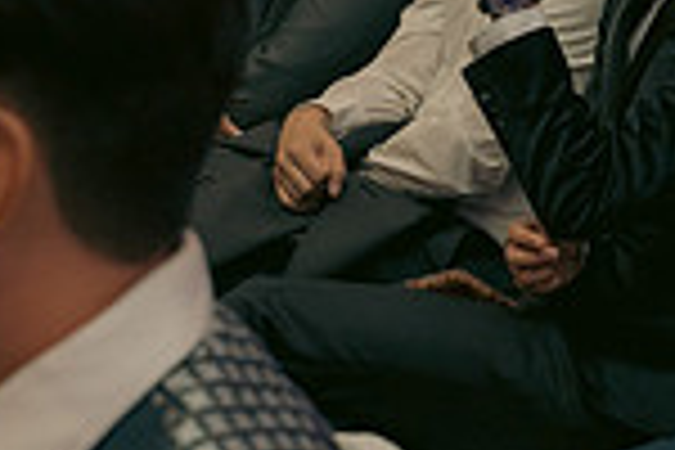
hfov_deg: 16.2
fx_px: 2325
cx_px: 662
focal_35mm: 124
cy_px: 241
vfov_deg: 11.1
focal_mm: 32
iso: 2500
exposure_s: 1/160
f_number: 3.5
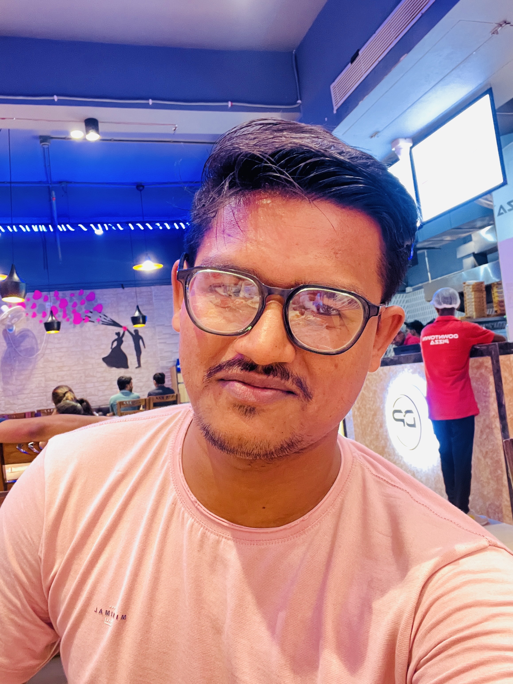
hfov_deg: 46.8
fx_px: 593
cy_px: 342
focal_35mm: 30
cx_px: 256
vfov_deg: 60.0
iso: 640
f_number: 2.2
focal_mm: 2.71
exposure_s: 1/25
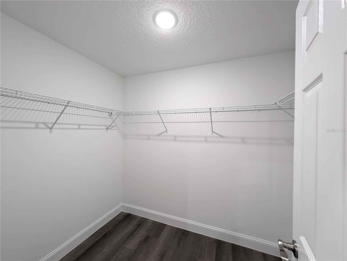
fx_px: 120
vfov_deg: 94.6
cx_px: 174
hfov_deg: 110.5
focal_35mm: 12
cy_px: 130
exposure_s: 1/24
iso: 61
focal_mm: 2.23
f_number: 1.95
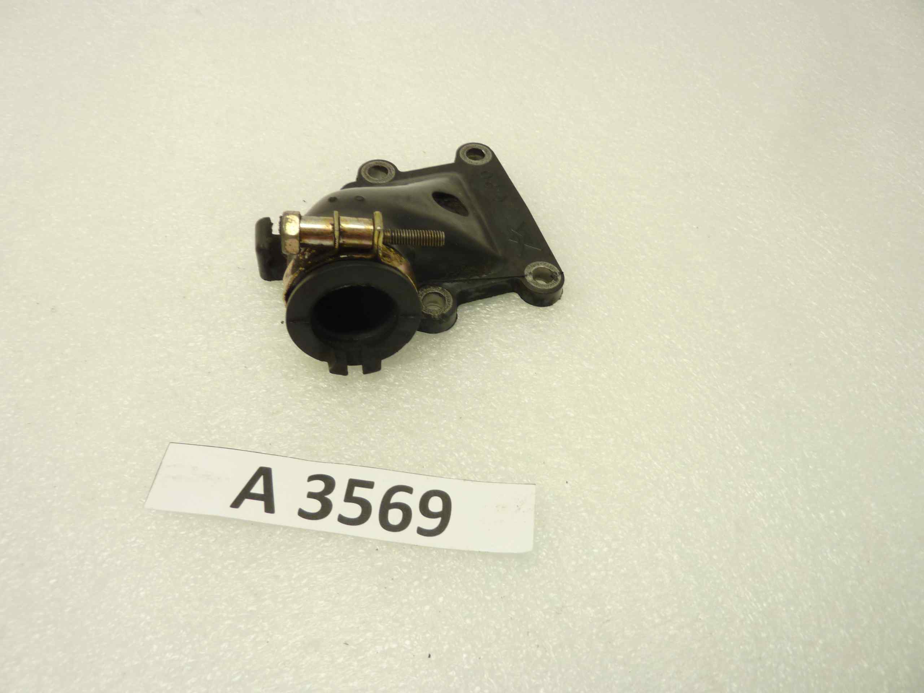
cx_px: 462
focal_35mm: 25
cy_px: 346
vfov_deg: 54.9
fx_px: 667
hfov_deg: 69.4
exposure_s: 1/20
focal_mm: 4.1
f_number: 3.3
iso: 80
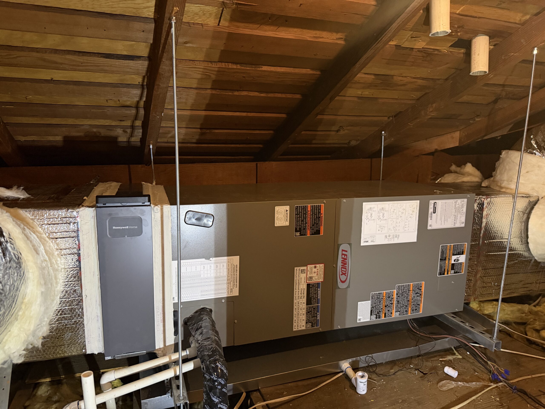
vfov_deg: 56.8
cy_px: 204
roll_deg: -0.7
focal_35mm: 24
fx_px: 378
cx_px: 272
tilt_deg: -9.2
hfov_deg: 71.6
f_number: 1.78
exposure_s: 1/30
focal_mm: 6.76
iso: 800
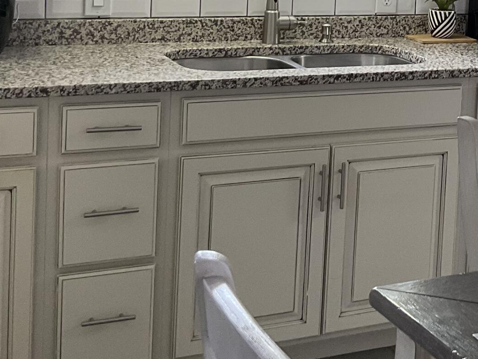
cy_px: -12
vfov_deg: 17.3
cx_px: 521
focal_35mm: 83
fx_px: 1146
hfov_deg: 22.3
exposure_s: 1/60
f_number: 1.8
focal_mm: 3
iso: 50
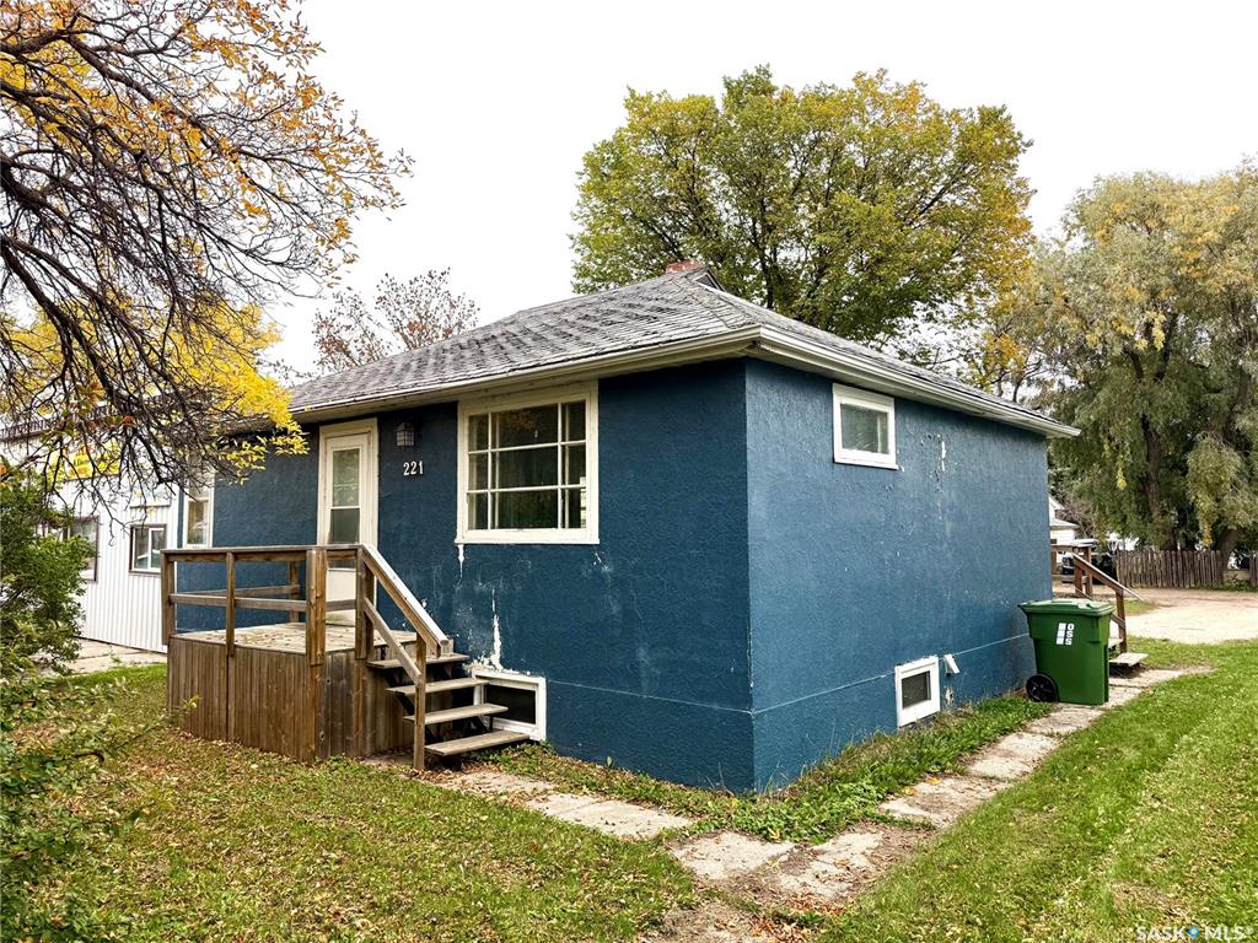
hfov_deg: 71.6
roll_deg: -1.0
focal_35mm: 24
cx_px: 629
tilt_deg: +6.9
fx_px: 872
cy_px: 472
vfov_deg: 56.8
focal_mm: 6.76
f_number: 1.78
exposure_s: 1/627
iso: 100
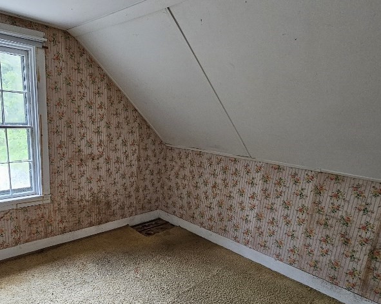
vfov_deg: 62.4
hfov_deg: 73.9
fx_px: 248
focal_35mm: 22
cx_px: 144
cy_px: 185
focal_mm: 2.2
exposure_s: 1/70
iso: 250
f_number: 2.2
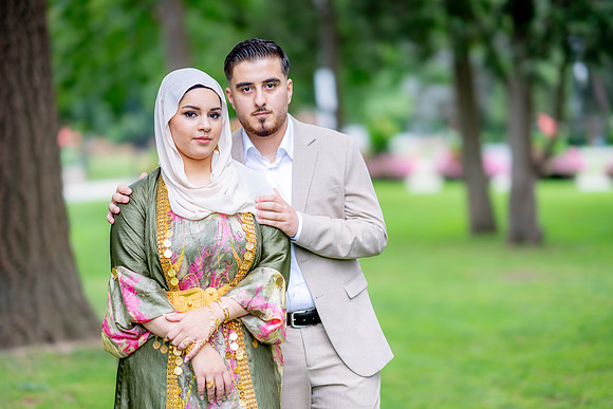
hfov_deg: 23.9
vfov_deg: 16.1
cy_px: 204
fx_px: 1448
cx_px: 306
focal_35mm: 85
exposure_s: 1/1000
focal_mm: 85
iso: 100
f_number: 1.4
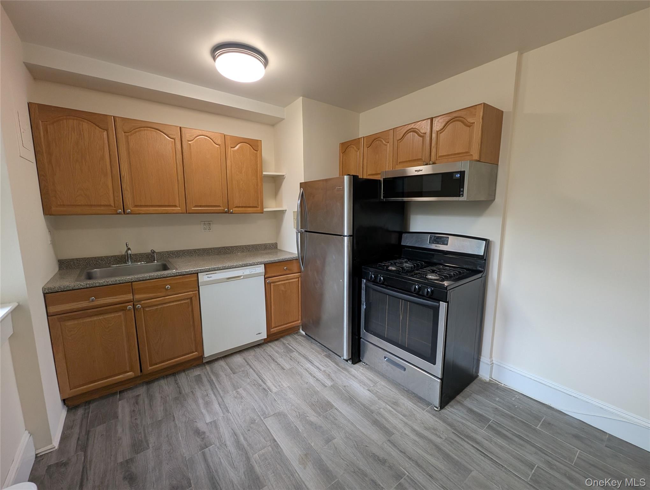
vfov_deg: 90.1
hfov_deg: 106.1
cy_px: 245
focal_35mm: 13
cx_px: 325
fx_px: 244
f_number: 2.2
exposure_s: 1/24
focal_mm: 1.95
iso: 84
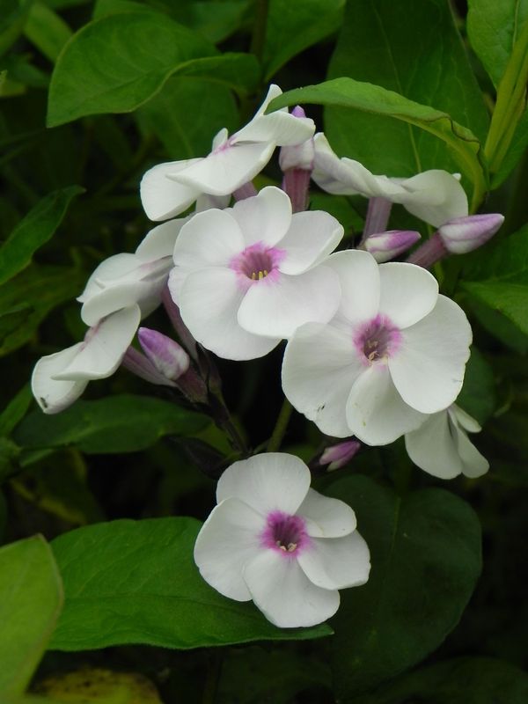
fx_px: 2135
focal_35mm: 105
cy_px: 352
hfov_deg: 14.1
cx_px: 264
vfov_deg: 18.7
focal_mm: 18.8
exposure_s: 1/320
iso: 160
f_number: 5
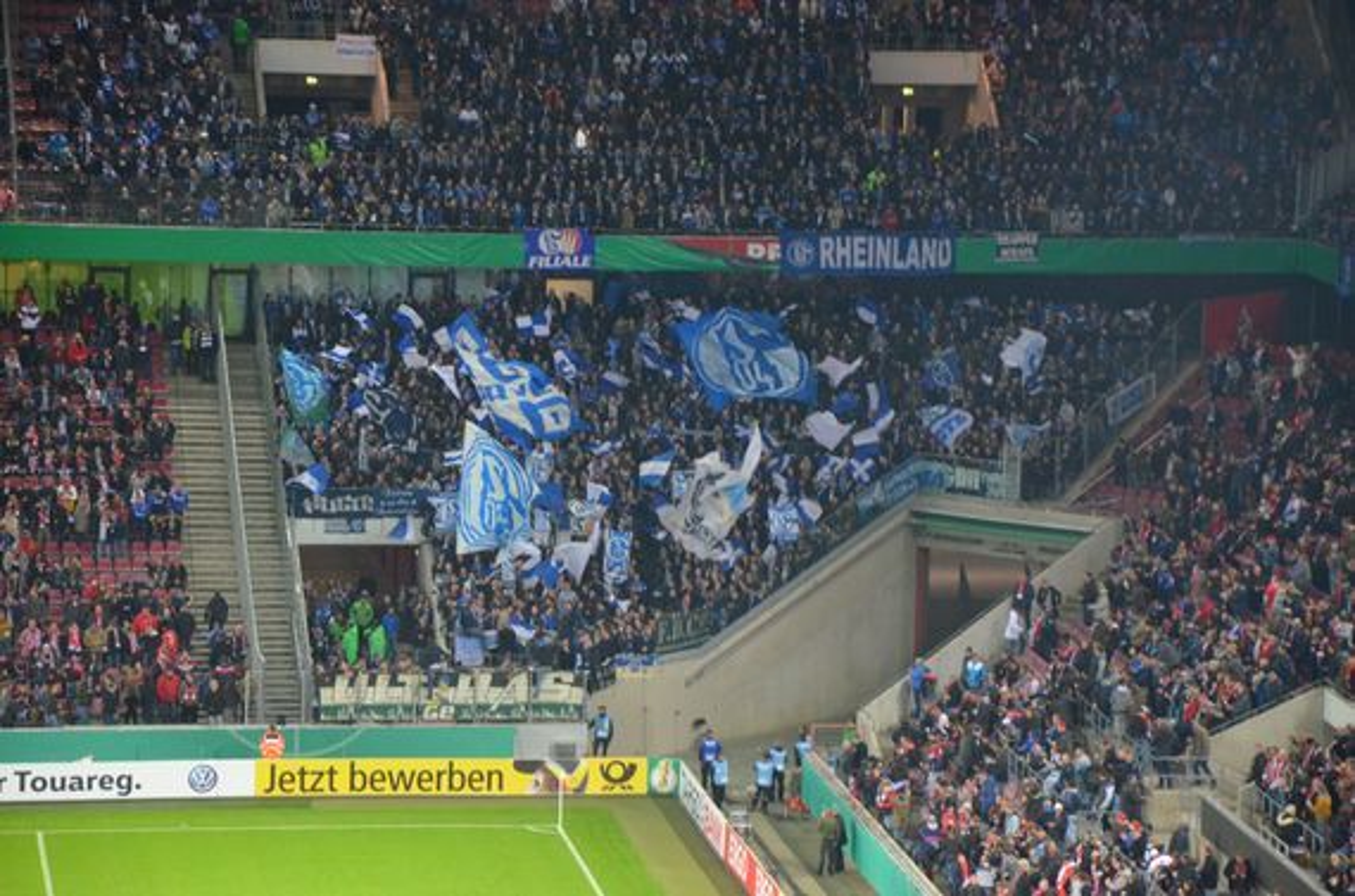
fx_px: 5913
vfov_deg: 8.7
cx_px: 678
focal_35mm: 158
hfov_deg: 13.1
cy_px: 448
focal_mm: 105
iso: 2500
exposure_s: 1/125
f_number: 5.6
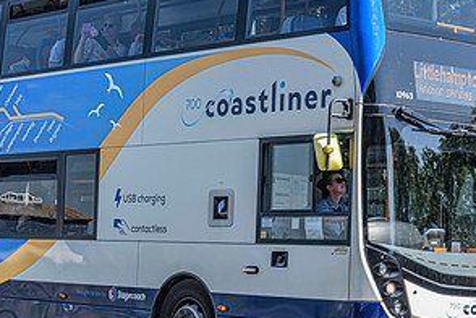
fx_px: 1401
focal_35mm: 106
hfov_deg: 19.2
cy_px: 205
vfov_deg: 12.9
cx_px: 347
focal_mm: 44
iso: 64
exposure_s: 1/200
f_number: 5.6
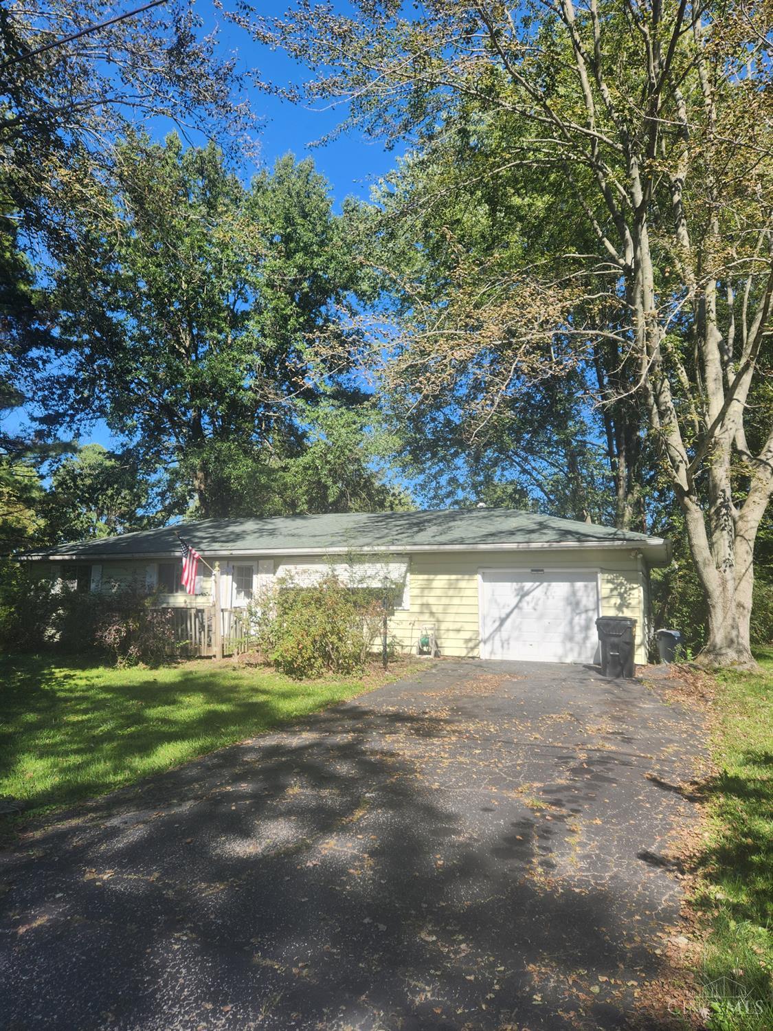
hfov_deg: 58.9
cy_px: 516
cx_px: 386
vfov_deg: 73.9
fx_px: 685
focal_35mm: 23
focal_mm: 5.4
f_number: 1.8
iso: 20
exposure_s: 1/631
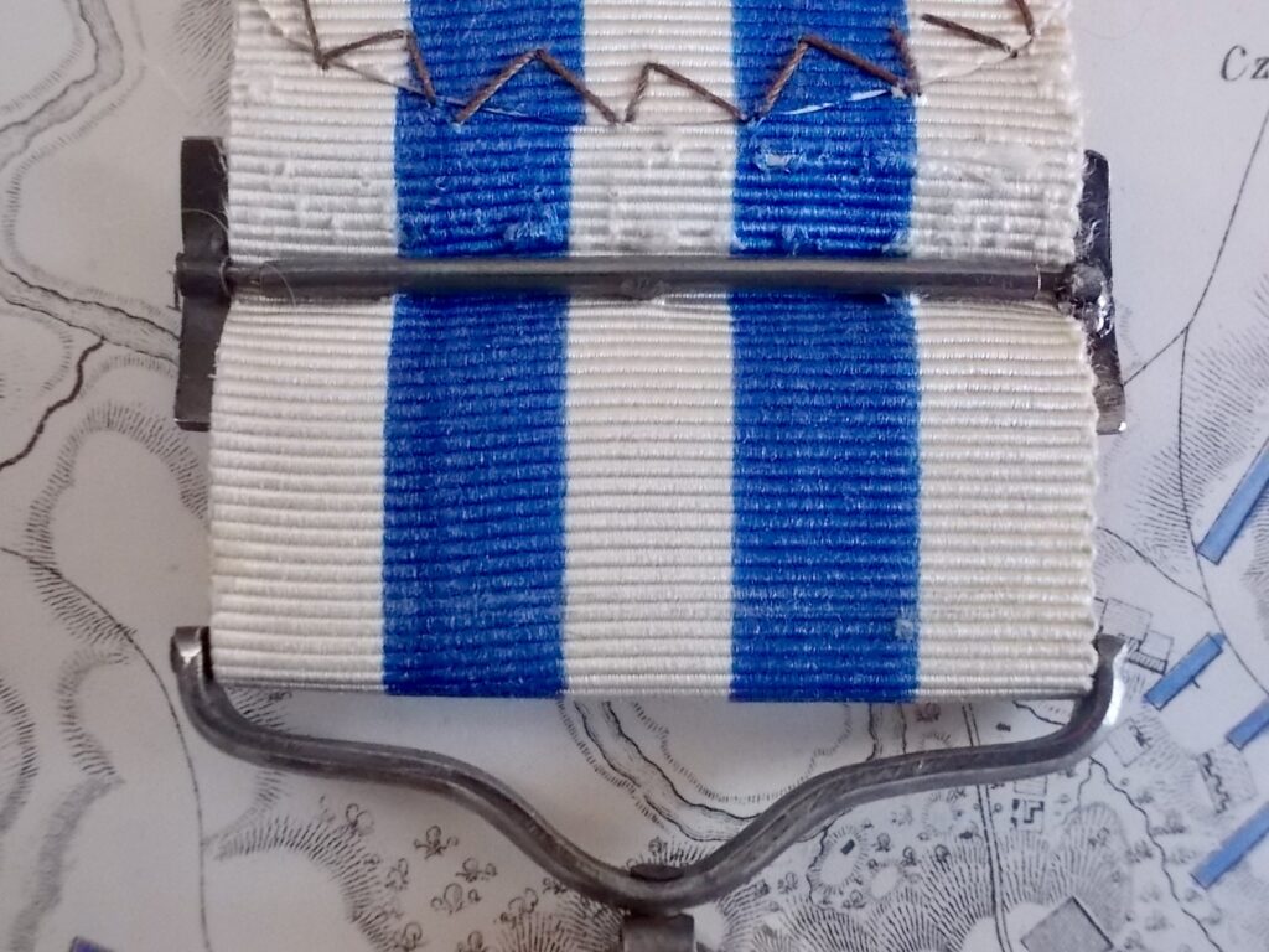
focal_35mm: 43
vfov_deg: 33.6
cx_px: 634
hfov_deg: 43.9
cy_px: 476
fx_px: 1576
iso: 400
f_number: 3.3
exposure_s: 1/160
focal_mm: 6.1
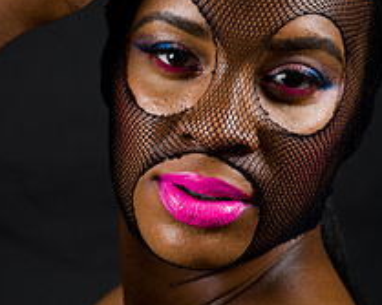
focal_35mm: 404
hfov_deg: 4.8
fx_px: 4565
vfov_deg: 3.8
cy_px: 110
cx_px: 180
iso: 200
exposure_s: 1/125
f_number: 5.6
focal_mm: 200
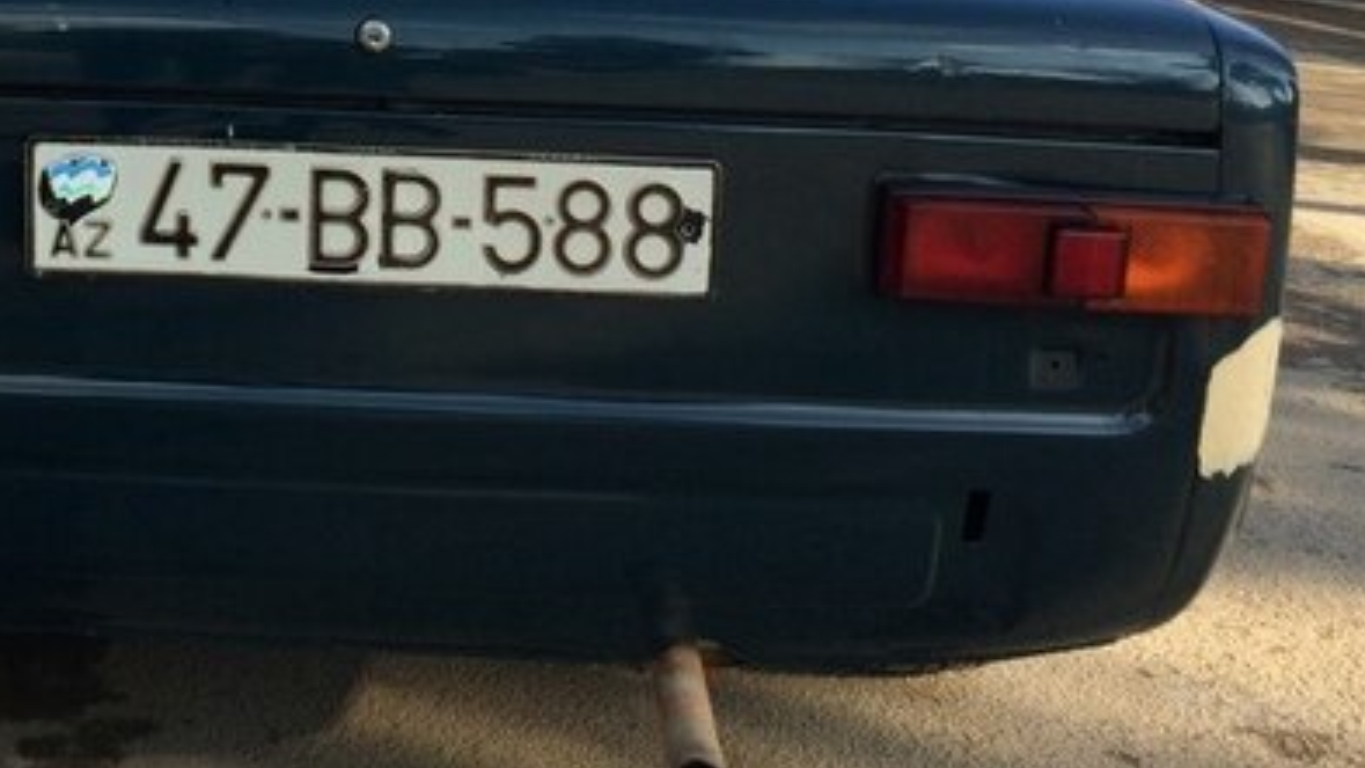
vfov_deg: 21.4
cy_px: -89
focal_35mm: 53
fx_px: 1918
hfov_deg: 37.9
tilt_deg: -1.9
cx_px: 299
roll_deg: -1.2
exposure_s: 1/695
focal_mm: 4.15
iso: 32
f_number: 2.2
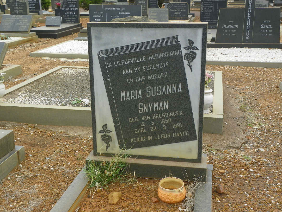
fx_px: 383
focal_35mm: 47
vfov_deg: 30.9
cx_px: 142
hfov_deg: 40.4
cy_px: 106
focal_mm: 8.2
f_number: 4.5
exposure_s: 1/160
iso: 64
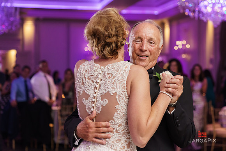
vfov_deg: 17.7
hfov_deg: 26.3
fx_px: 483
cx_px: 124
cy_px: 68
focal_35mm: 77
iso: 1600
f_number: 2.8
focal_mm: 70
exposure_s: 1/200
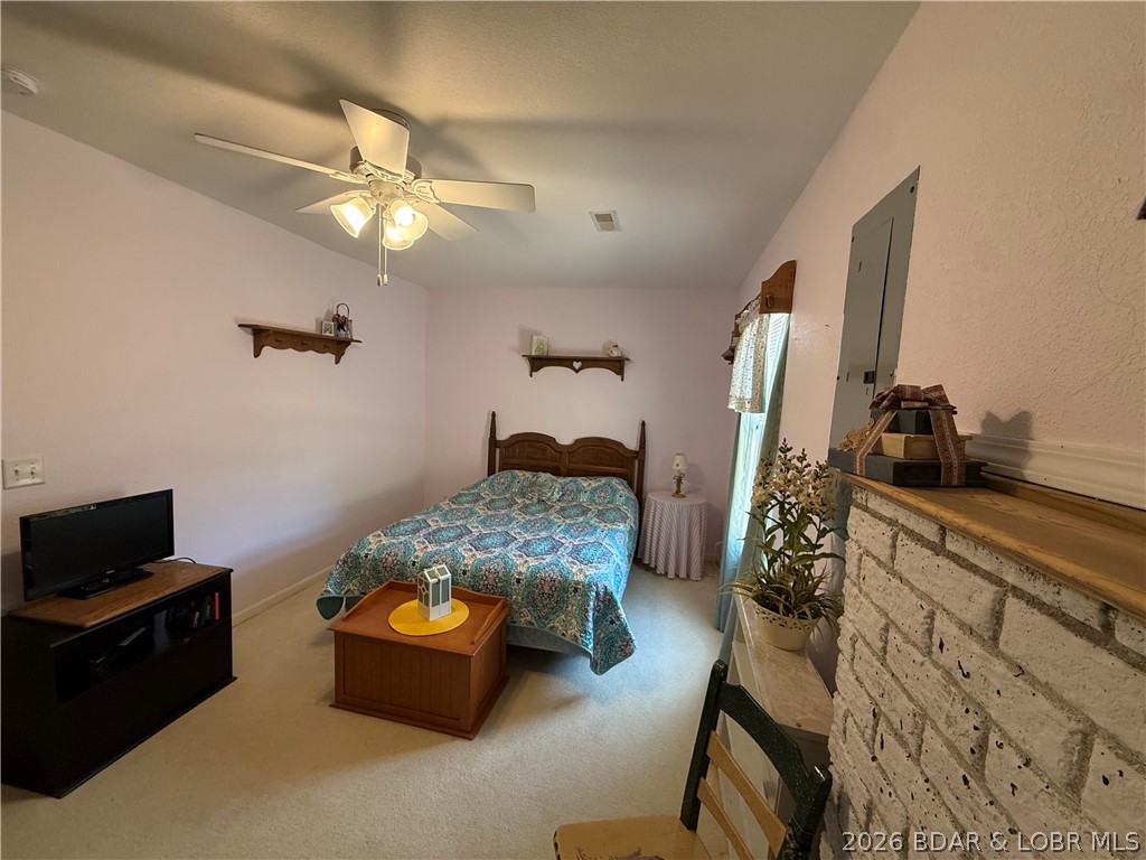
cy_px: 430
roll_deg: -2.3
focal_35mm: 14
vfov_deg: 85.7
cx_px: 573
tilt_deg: -5.1
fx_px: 463
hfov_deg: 102.1
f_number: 2.2
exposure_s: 1/120
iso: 200
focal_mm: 2.22
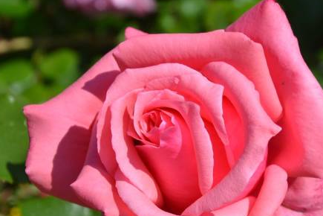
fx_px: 1534
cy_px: 168
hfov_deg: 12.0
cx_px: 232
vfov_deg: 8.0
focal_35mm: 171
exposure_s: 1/250
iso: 100
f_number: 8
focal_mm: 62
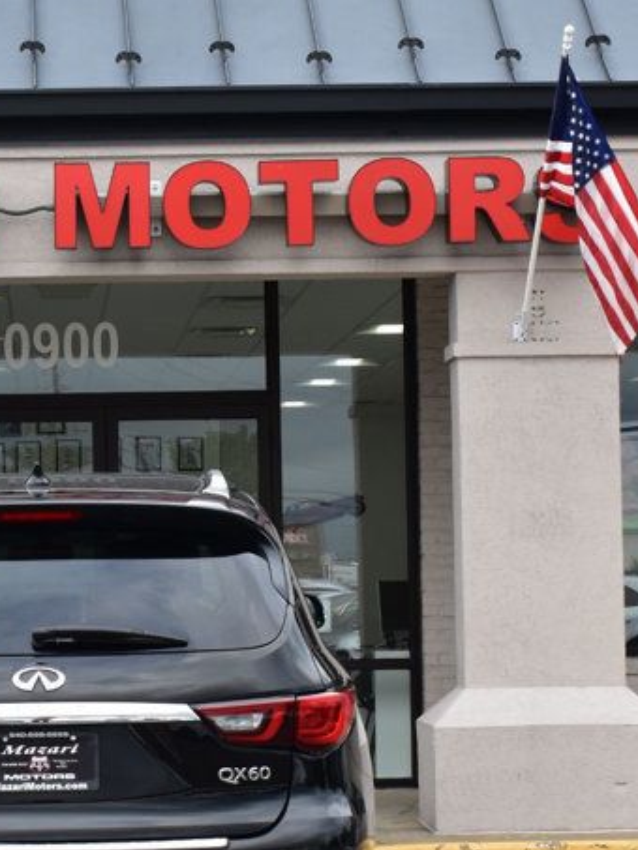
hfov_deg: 14.5
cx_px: 68
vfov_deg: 19.4
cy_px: 535
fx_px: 2483
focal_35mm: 101
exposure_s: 1/160
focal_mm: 31
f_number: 10
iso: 400
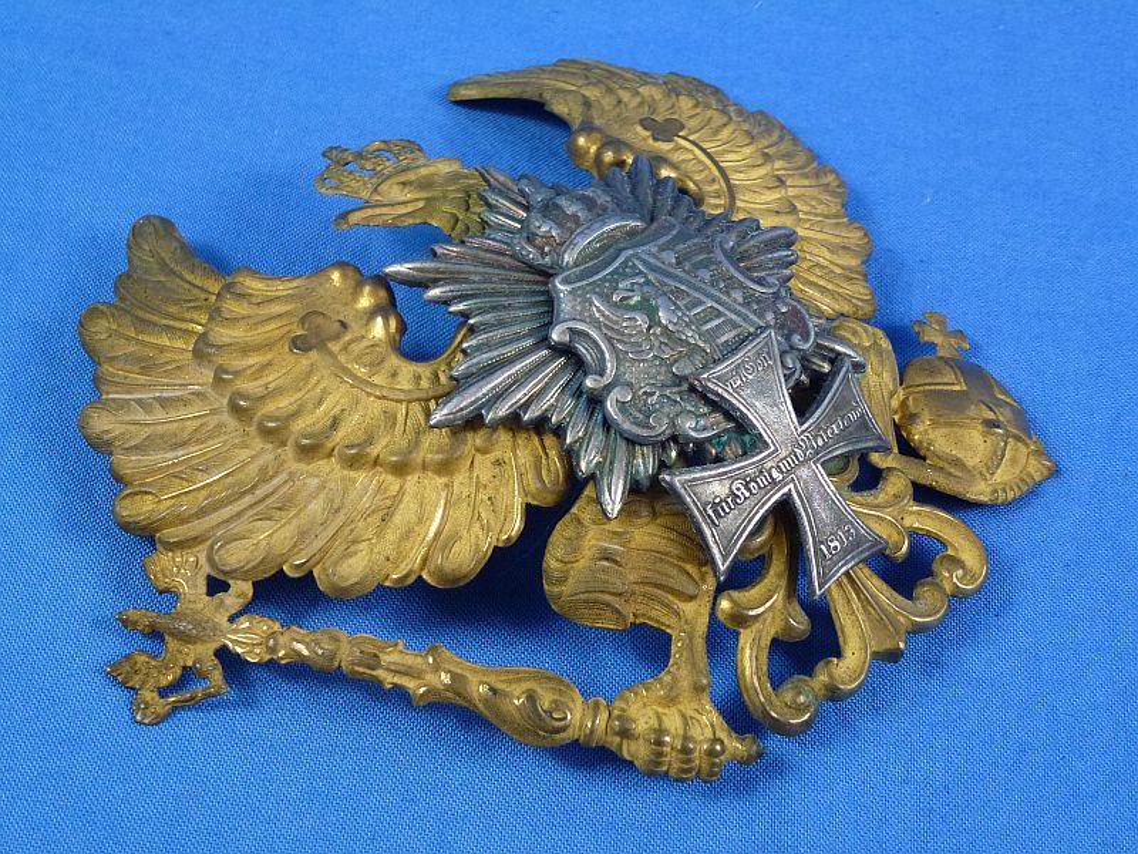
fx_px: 2137
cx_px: 569
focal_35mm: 65
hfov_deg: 29.8
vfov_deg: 22.6
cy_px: 427
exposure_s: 1/80
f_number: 4.6
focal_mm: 11.7
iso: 320
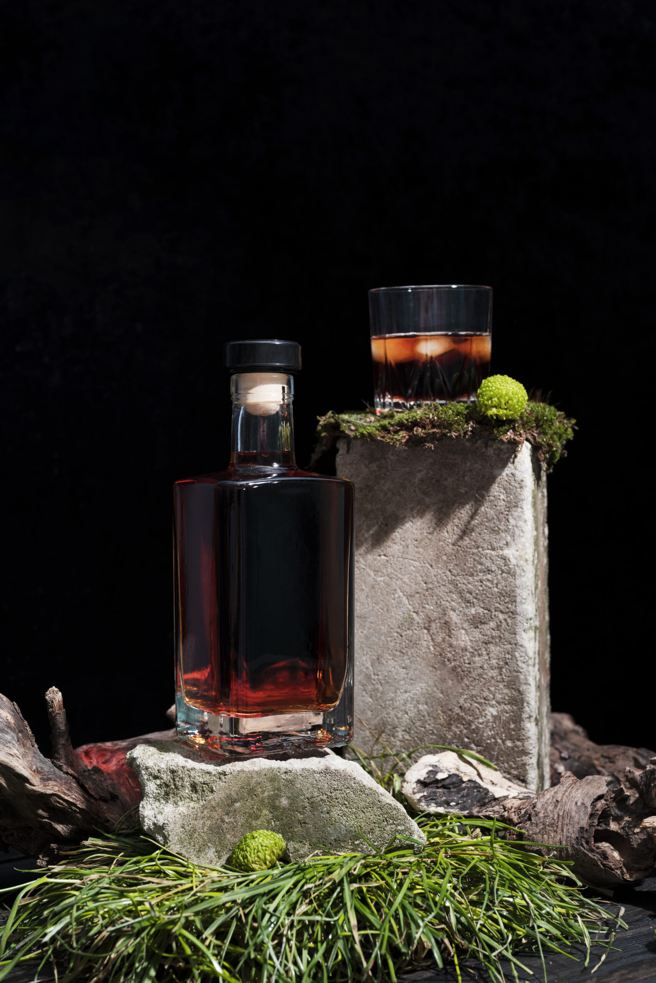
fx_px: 1365
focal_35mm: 50
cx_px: 328
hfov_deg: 27.0
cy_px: 492
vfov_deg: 39.6
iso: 100
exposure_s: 1/100
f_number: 3.5
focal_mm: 50
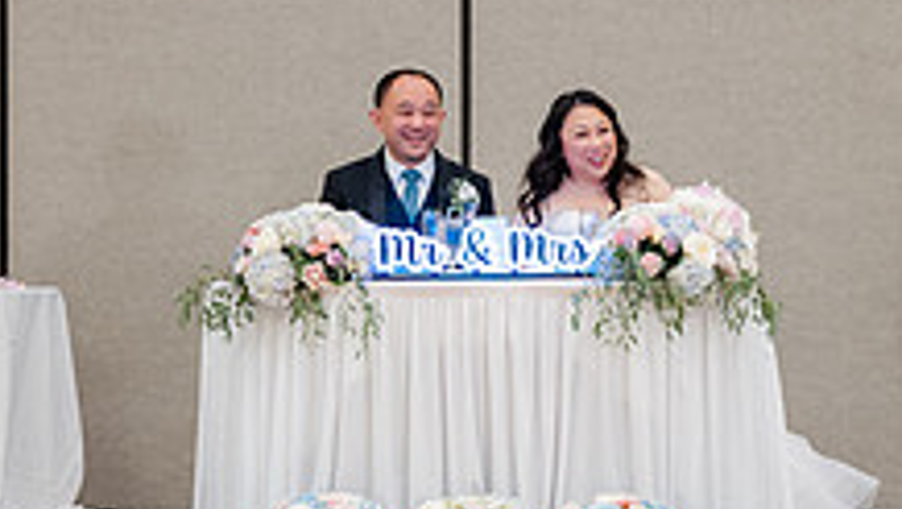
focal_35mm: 237
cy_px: 242
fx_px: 5673
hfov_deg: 9.1
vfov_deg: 5.1
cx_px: 563
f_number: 1.8
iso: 800
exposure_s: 1/160
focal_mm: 85
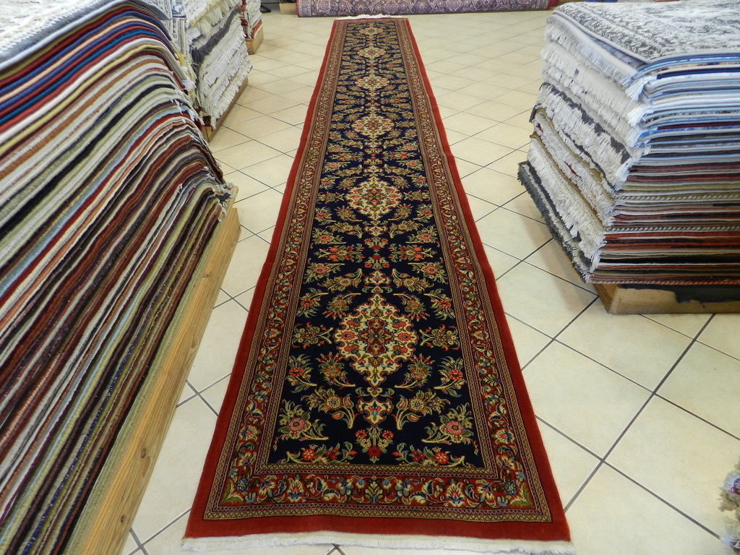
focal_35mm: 23
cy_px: 278
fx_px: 492
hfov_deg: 73.9
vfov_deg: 58.9
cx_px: 370
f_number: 3.4
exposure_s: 1/30
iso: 200
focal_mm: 4
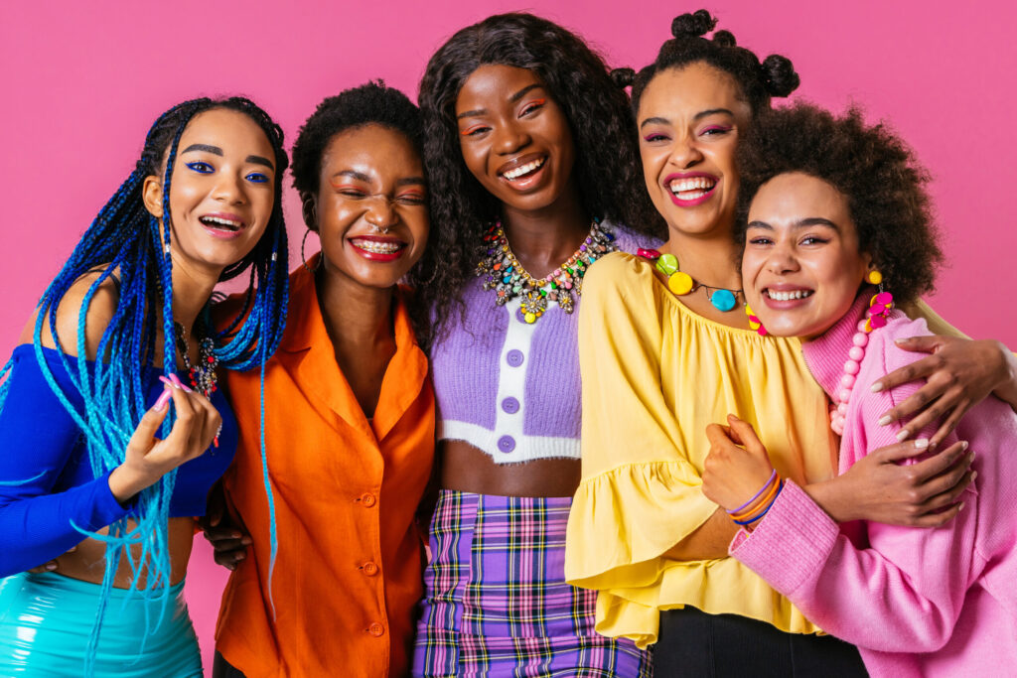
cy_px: 339
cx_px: 508
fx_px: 2119
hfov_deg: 27.0
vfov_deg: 18.2
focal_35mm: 75
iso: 250
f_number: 8
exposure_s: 1/160
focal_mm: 50
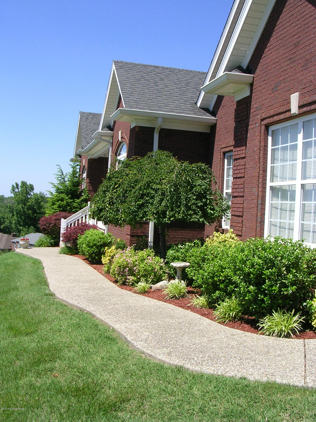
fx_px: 463
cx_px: 158
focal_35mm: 38
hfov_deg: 37.7
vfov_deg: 49.0
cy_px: 211
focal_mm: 5.8
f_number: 5.6
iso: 50
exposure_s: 1/230
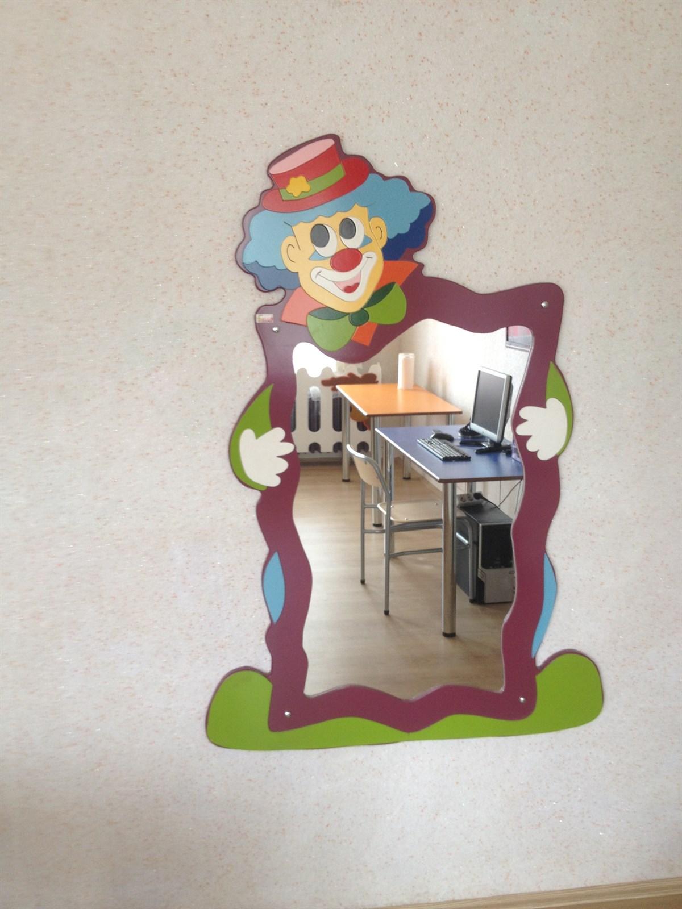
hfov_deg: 40.7
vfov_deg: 52.6
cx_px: 341
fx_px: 919
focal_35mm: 35
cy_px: 454
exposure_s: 1/24
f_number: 2.4
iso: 50
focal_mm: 4.28
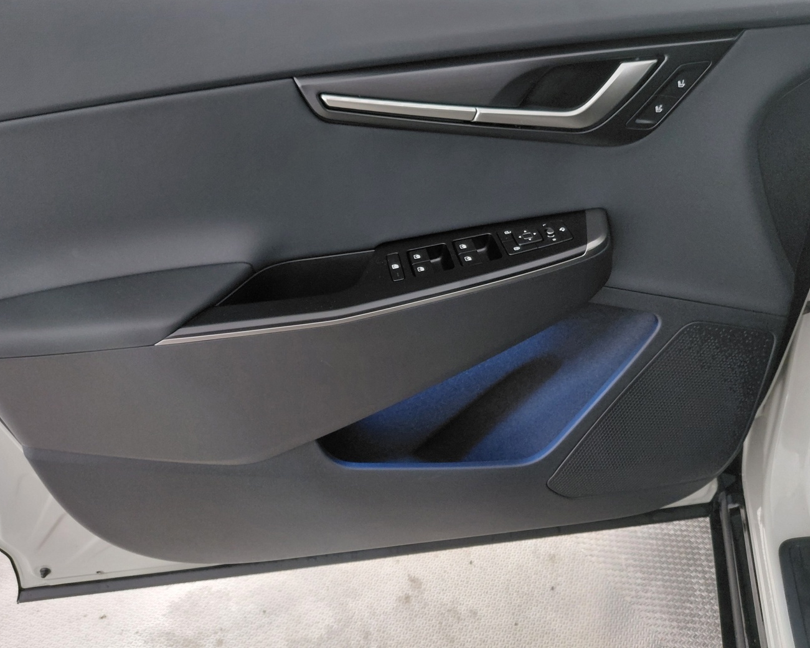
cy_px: 313
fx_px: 647
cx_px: 399
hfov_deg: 64.1
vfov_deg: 53.2
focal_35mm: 27
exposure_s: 1/50.1
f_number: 1.8
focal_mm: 4.69
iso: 320
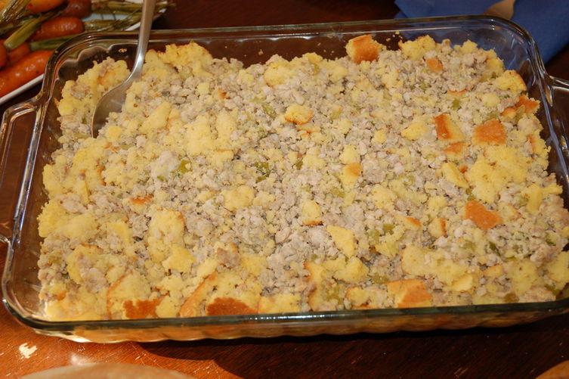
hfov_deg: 33.4
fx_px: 948
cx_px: 284
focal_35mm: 60
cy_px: 190
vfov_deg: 22.6
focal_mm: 40
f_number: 4.5
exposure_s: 1/60
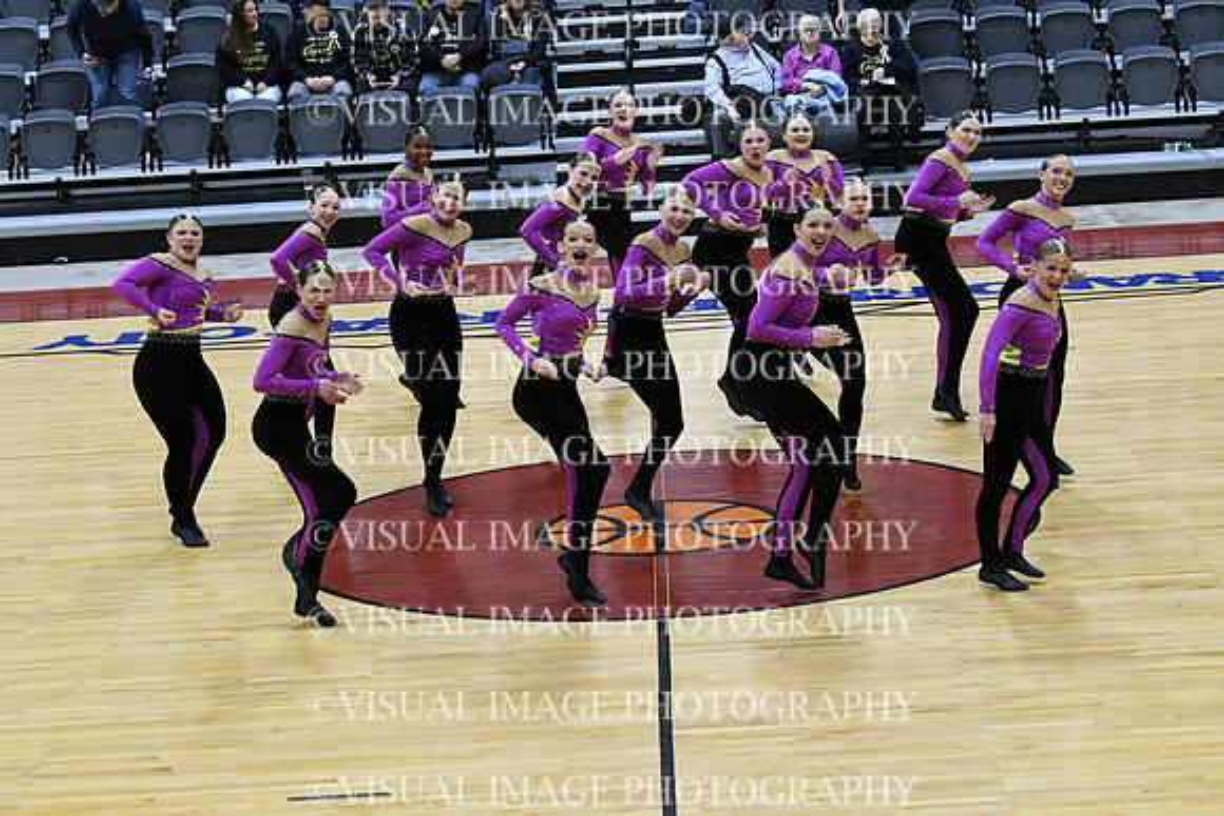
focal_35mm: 105
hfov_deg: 19.5
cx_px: 612
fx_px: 3571
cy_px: 408
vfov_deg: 13.0
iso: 5000
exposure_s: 1/400
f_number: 4
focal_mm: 70
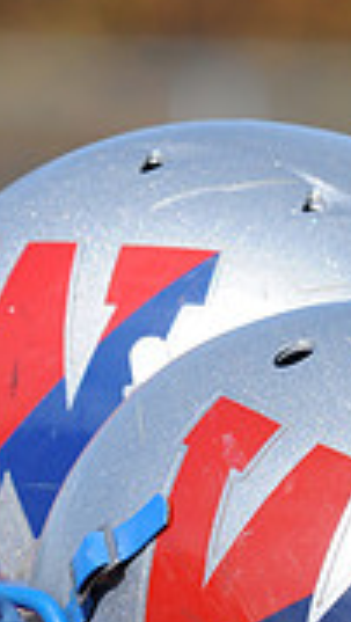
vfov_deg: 1.4
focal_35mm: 1527
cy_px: 900
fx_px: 25206
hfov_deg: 0.8
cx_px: 433
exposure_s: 1/500
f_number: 8
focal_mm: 300
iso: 200
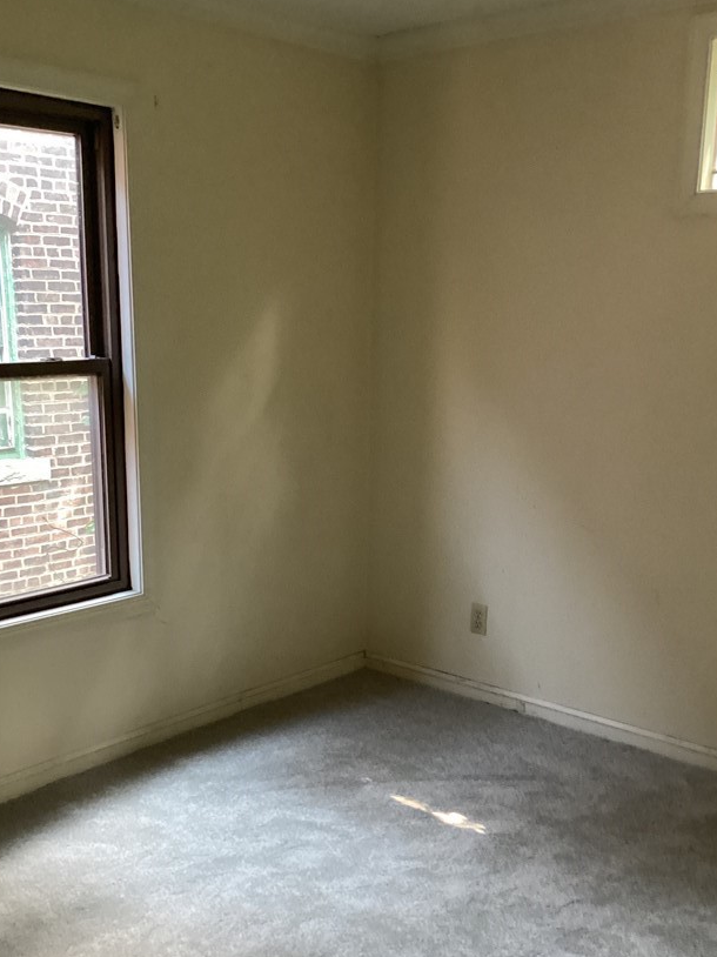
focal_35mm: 39
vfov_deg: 47.6
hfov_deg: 36.7
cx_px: 302
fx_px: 1078
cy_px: 575
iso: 400
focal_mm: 3.3
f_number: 2.4
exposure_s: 1/50
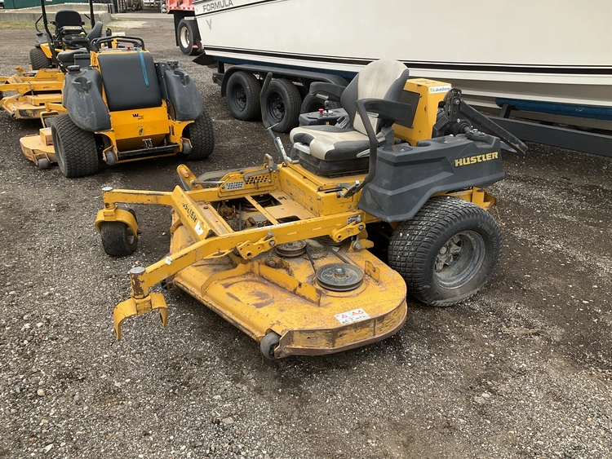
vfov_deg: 48.3
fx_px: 513
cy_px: 230
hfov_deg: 61.6
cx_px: 306
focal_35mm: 29
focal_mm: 3
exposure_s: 1/700
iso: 25
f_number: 1.8
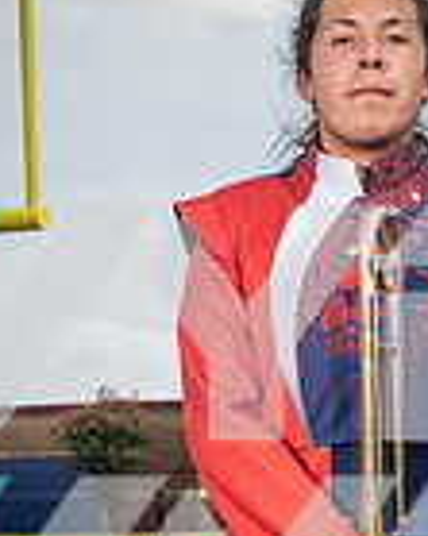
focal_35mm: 128
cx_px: 347
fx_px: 2029
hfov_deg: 12.0
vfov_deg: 14.7
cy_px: 598
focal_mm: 42
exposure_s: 1/400
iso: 125
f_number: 7.1
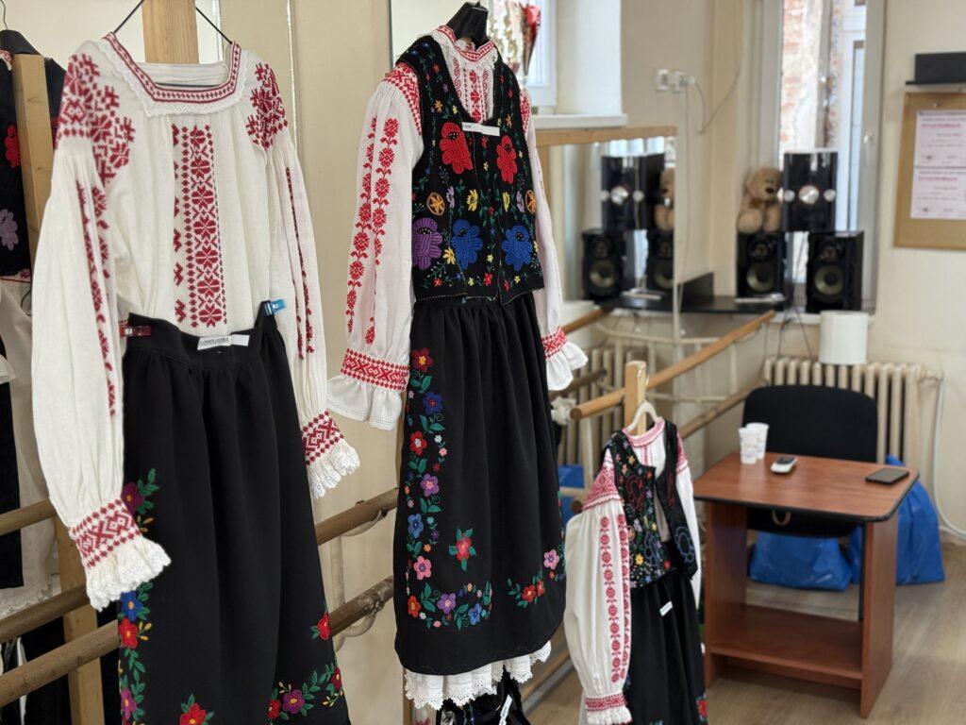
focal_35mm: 48
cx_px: 483
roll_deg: +1.3
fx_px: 1339
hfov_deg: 39.7
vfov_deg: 30.3
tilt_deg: -9.0
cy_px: 362
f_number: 1.78
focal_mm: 6.76
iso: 125
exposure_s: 1/100
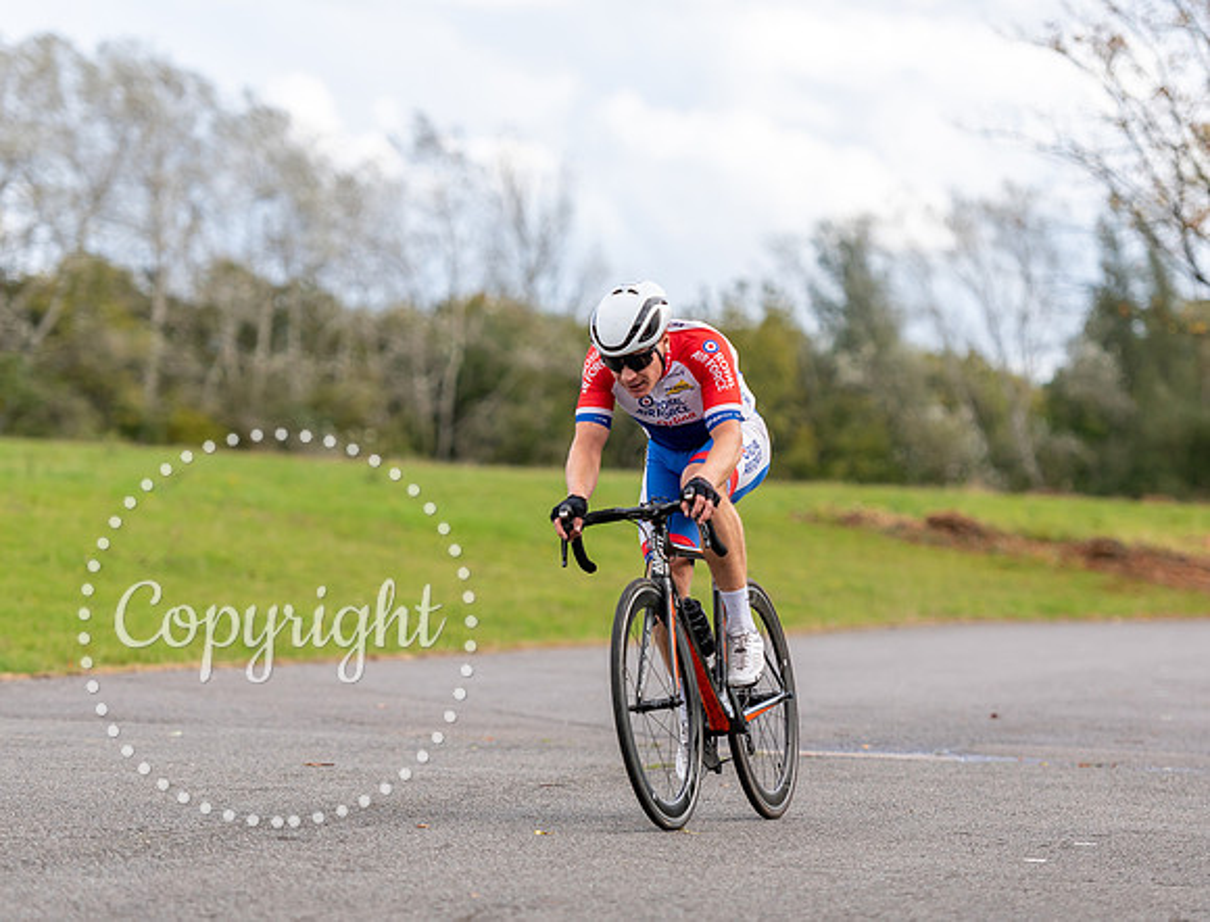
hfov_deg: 10.7
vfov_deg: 8.2
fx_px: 6433
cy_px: 450
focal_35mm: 183
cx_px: 682
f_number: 2.8
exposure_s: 1/2500
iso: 160
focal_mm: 135
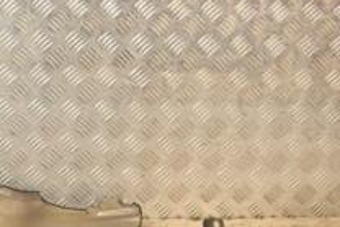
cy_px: 111
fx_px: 898
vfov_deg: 14.4
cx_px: -59
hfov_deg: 20.2
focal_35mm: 95
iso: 800
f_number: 5
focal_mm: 22
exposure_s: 1/200
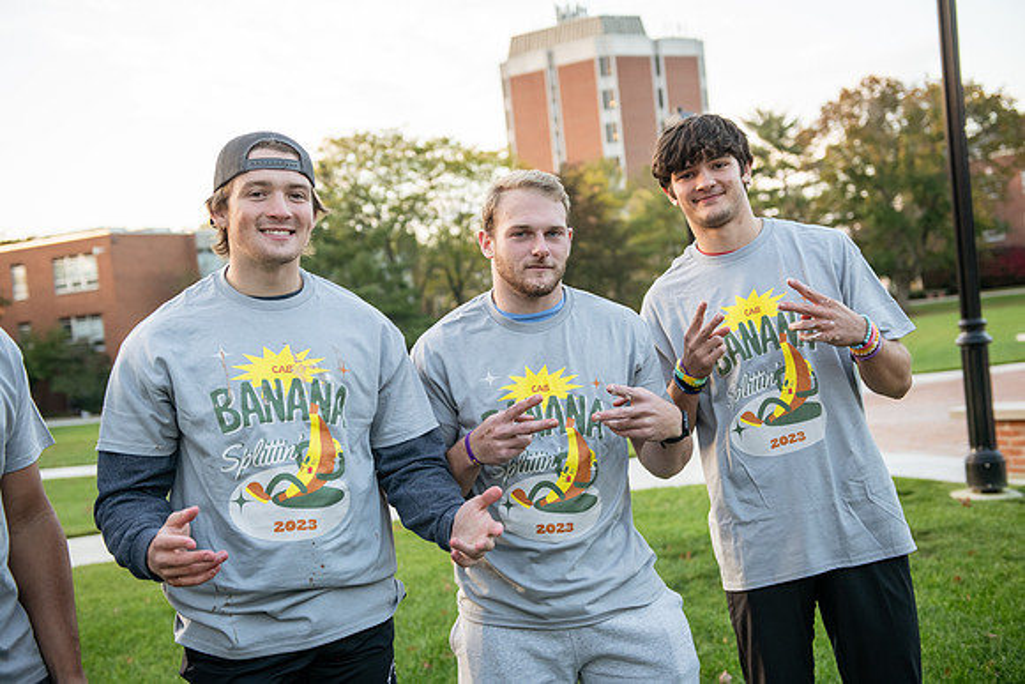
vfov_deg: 29.9
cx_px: 512
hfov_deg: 43.6
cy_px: 342
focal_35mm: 45
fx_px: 1281
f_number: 3.2
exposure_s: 1/320
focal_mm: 45
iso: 800
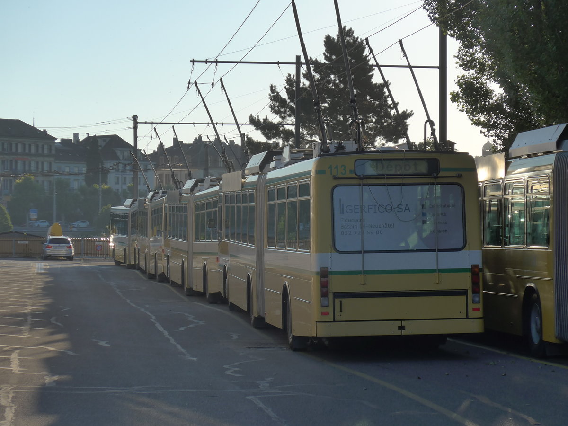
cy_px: 213
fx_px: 1920
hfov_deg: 16.8
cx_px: 284
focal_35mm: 117
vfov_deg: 12.7
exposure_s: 1/800
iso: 160
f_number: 5
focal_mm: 22.9
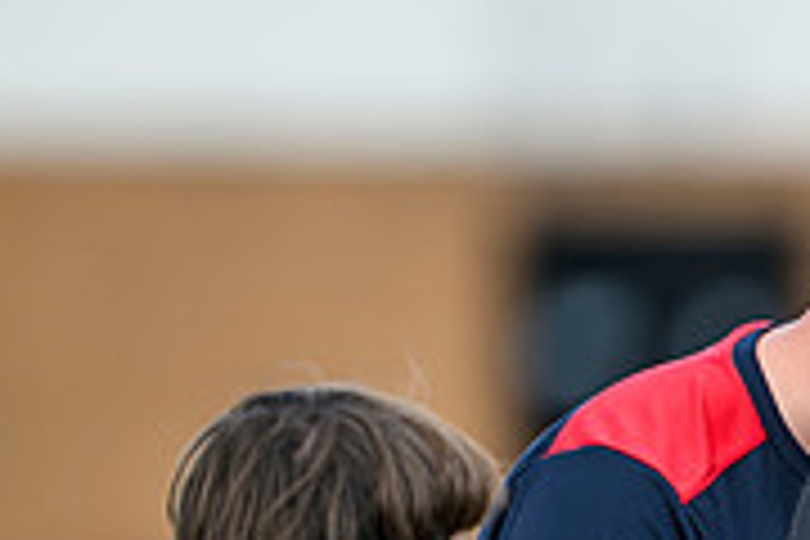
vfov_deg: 1.1
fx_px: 28933
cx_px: 1242
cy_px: 646
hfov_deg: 1.6
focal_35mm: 1286
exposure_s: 1/640
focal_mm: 400
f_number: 3.2
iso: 160
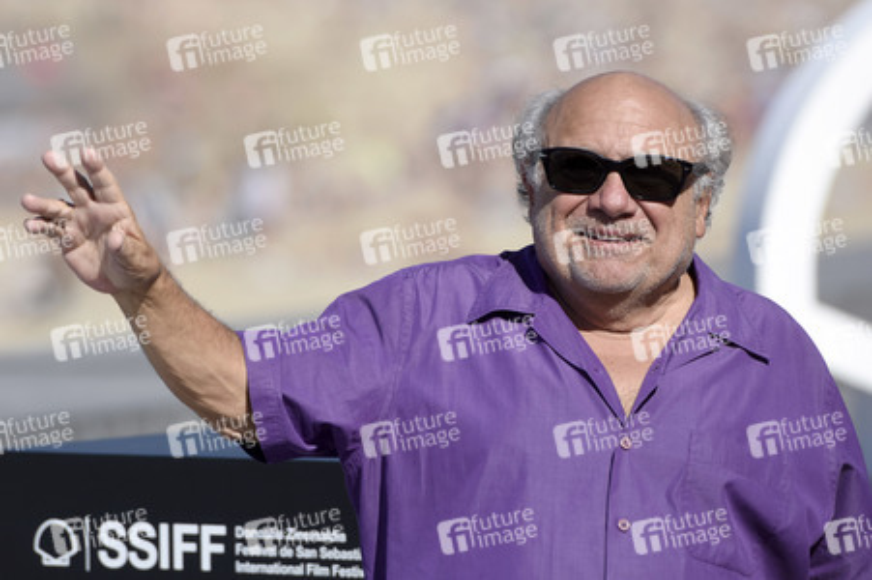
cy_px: 290
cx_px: 436
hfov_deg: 6.9
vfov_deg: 4.6
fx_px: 7261
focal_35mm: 300
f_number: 4
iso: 200
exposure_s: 1/4000
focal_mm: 200
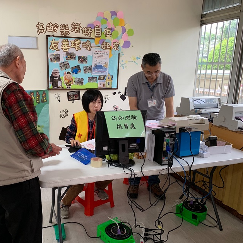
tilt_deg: -13.4
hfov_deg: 52.0
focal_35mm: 31
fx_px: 246
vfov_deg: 52.5
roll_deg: -0.9
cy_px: 122
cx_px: 92
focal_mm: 4.25
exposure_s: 1/60
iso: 80
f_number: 1.8
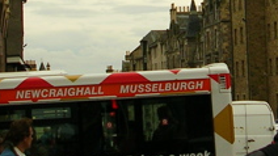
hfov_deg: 17.1
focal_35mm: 125
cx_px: 215
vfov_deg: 9.6
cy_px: -7
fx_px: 921
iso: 50
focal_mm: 5.8
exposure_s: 1/467
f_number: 2.8
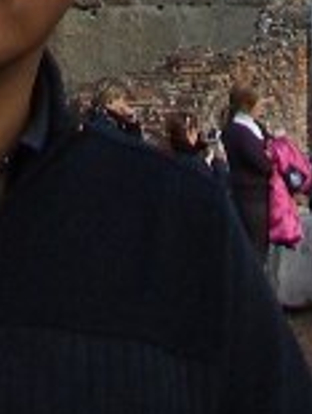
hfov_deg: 5.8
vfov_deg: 6.8
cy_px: -938
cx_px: 101
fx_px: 3076
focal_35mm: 257
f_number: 3.5
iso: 50
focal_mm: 6.6
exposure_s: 1/250
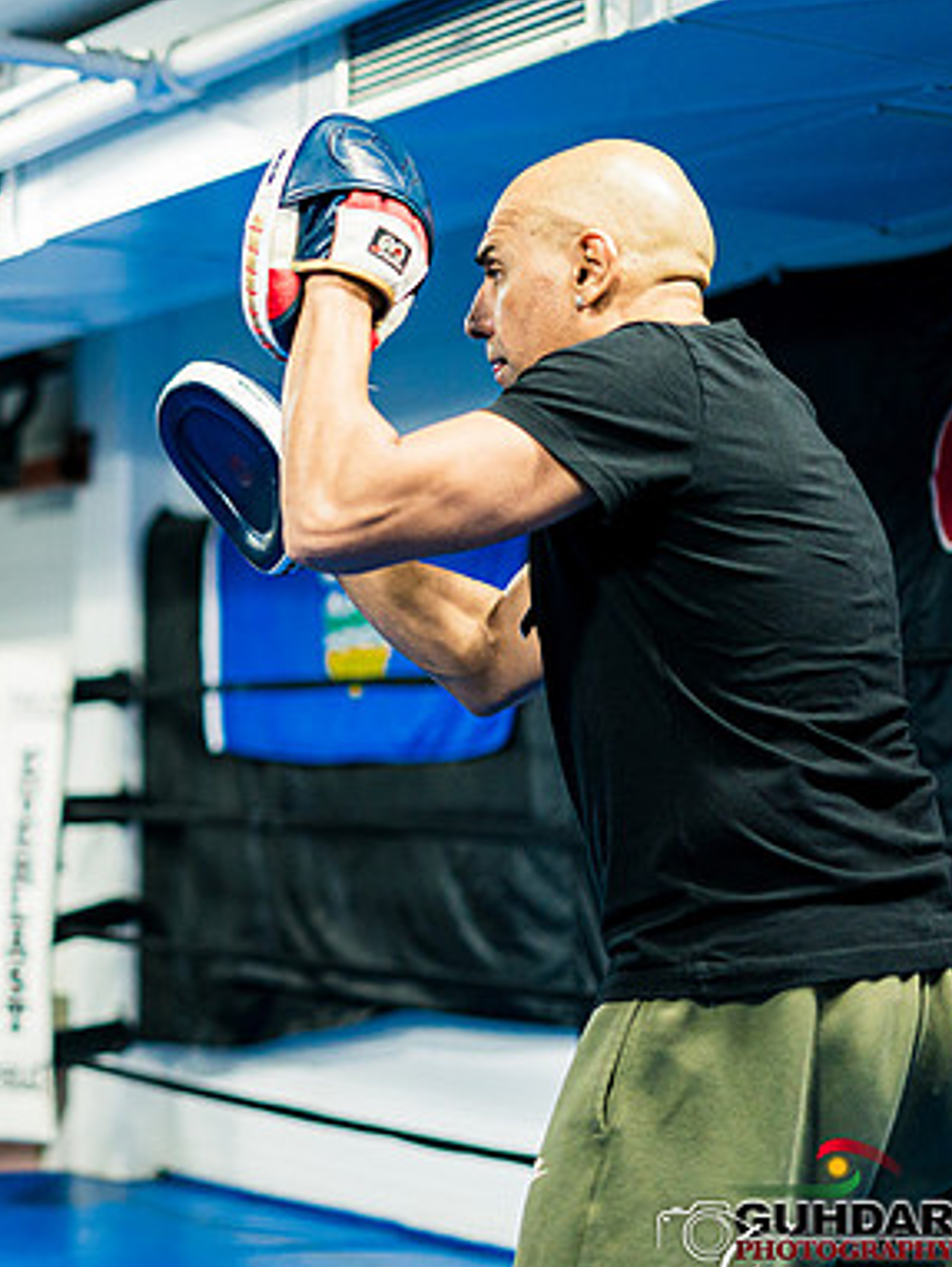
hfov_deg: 19.6
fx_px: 2674
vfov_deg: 26.7
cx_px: 0
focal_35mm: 73
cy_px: 638
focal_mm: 50
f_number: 1.8
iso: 1600
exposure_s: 1/500
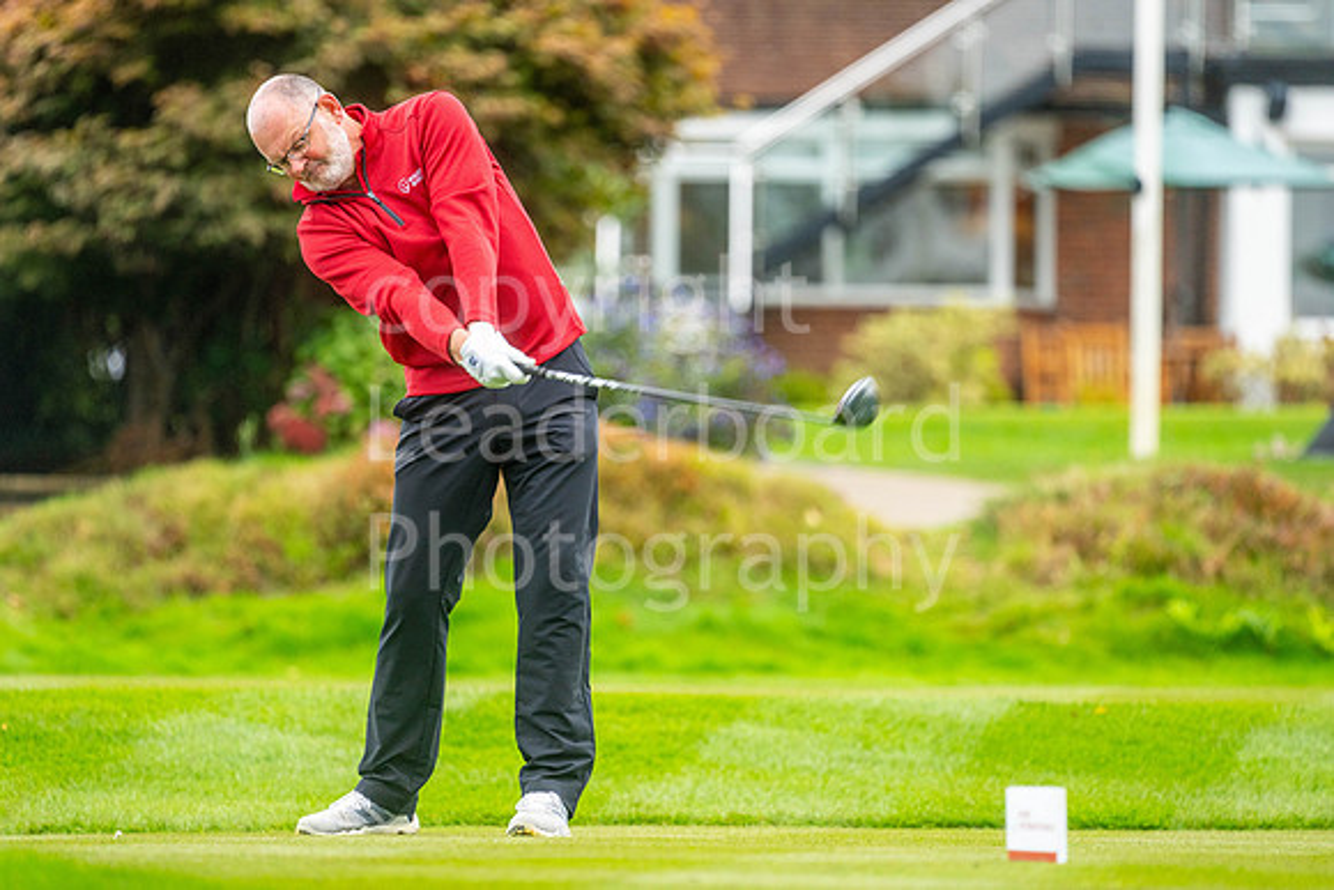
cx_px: 648
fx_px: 11439
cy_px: 432
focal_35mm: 309
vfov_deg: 4.5
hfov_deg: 6.7
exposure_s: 1/1000
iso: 800
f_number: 4
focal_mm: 300
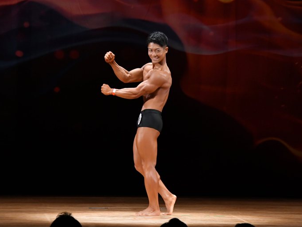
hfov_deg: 7.1
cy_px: 114
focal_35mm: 278
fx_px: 2425
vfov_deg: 5.3
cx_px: 147
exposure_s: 1/400
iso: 3200
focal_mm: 170
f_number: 5.6
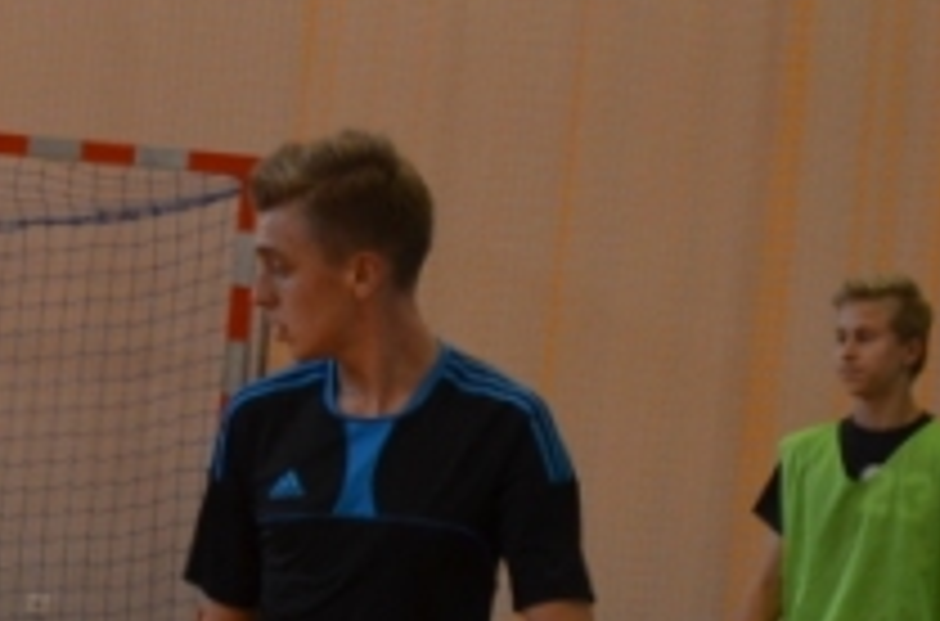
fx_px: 6702
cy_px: 752
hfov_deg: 7.8
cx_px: -553
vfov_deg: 5.3
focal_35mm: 257
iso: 450
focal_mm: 35
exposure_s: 1/60
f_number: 4.5
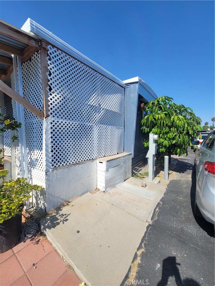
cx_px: 108
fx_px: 108
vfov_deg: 106.2
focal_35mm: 13
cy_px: 143
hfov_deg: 89.9
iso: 64
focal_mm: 2.2
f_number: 2.2
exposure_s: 1/1894
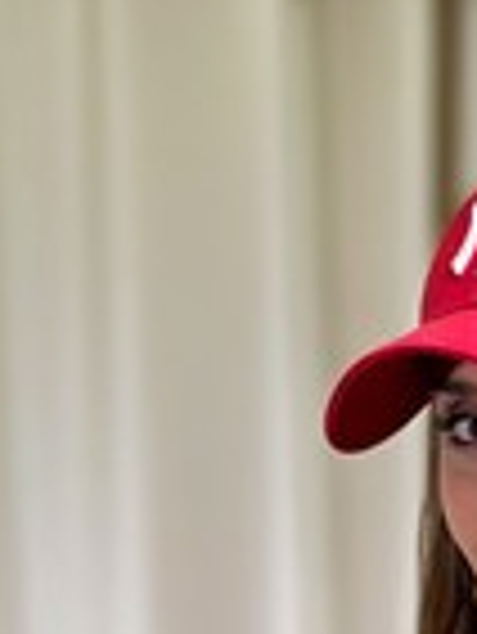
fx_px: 3320
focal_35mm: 181
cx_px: 598
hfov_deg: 8.1
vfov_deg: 10.4
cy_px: 1081
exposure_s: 1/255
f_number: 1.78
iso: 64
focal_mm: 6.76
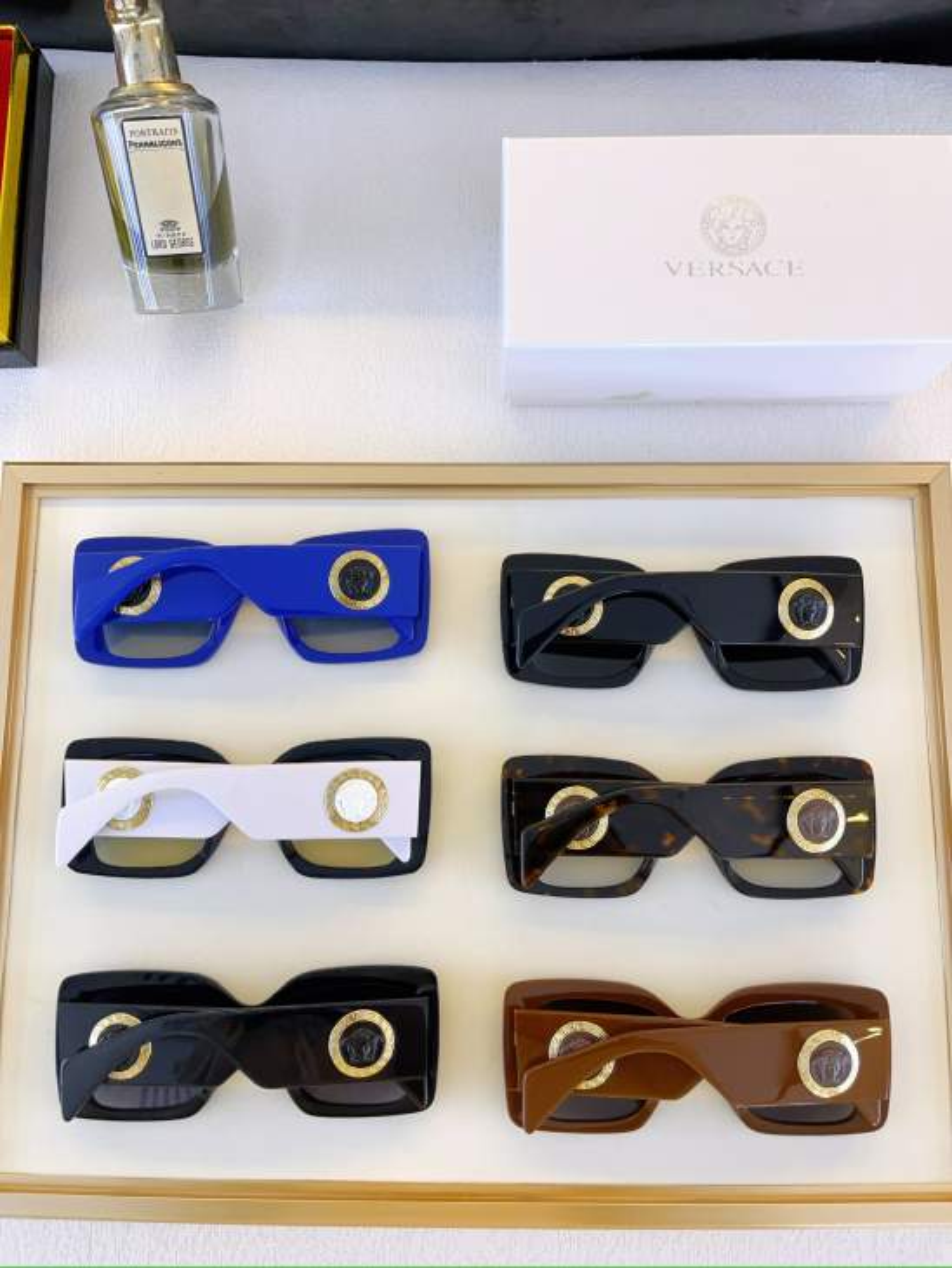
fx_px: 916
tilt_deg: -80.7
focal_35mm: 25
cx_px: 476
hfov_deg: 54.9
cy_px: 634
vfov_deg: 69.4
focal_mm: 5.1
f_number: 1.6
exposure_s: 1/100
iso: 125
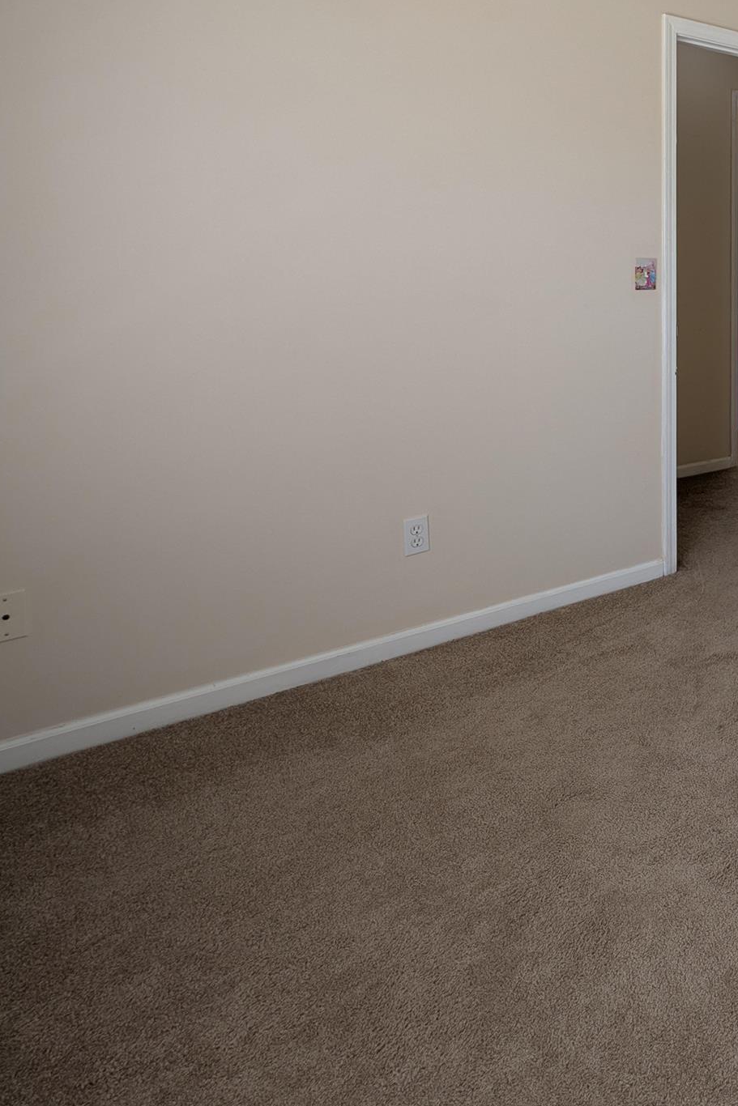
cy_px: 296
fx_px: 861
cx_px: 896
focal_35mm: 28
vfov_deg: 62.3
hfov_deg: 35.7
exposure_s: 1/64
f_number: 1.95
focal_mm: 2.23
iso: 41
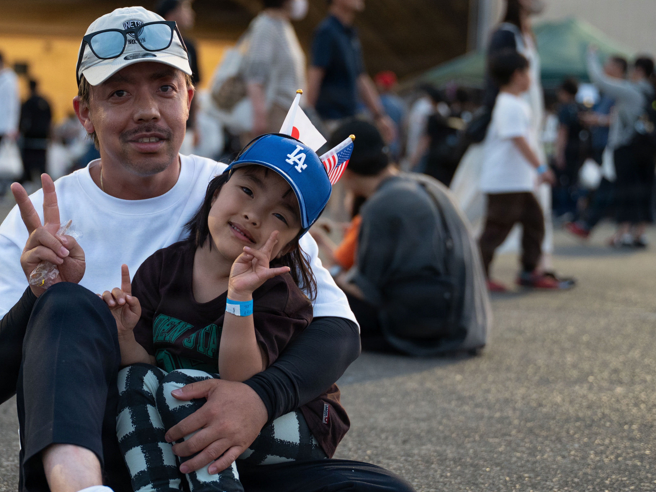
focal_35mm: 105
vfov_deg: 14.1
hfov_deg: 18.7
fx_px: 1990
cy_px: 290
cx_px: 248
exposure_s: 1/125
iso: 1600
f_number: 2.8
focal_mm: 58
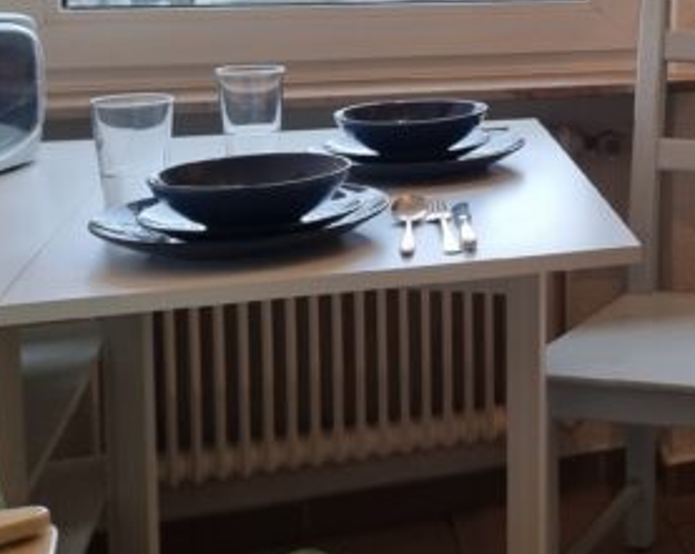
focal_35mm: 65
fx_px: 1336
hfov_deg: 25.3
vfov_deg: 22.5
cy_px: 0
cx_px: 893
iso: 64
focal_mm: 6.7
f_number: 1.8
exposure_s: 1/100
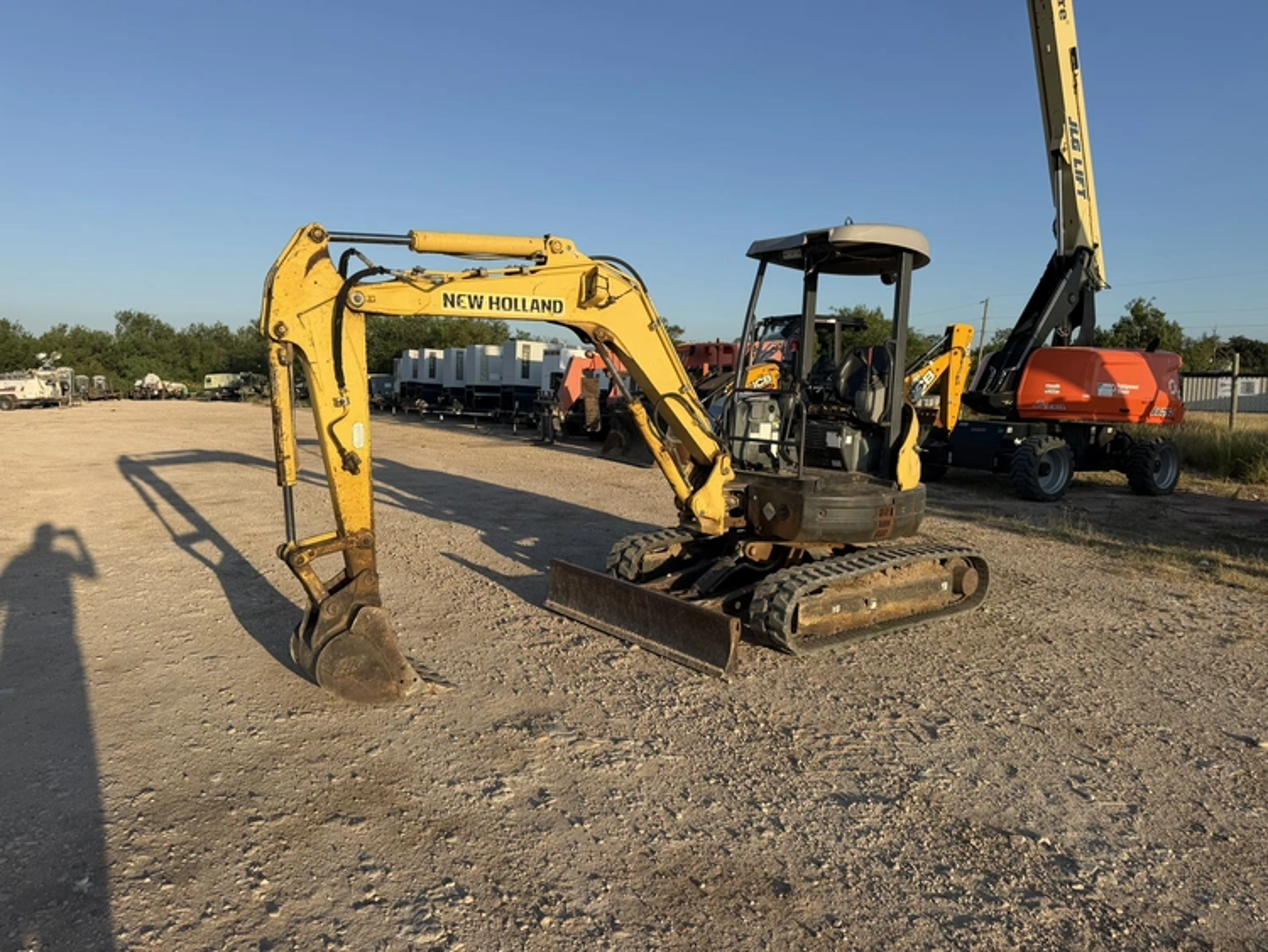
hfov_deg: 71.6
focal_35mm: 24
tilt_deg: -5.1
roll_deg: +0.5
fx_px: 879
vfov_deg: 56.8
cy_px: 476
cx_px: 634
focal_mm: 6.76
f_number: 1.78
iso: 80
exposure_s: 1/3279
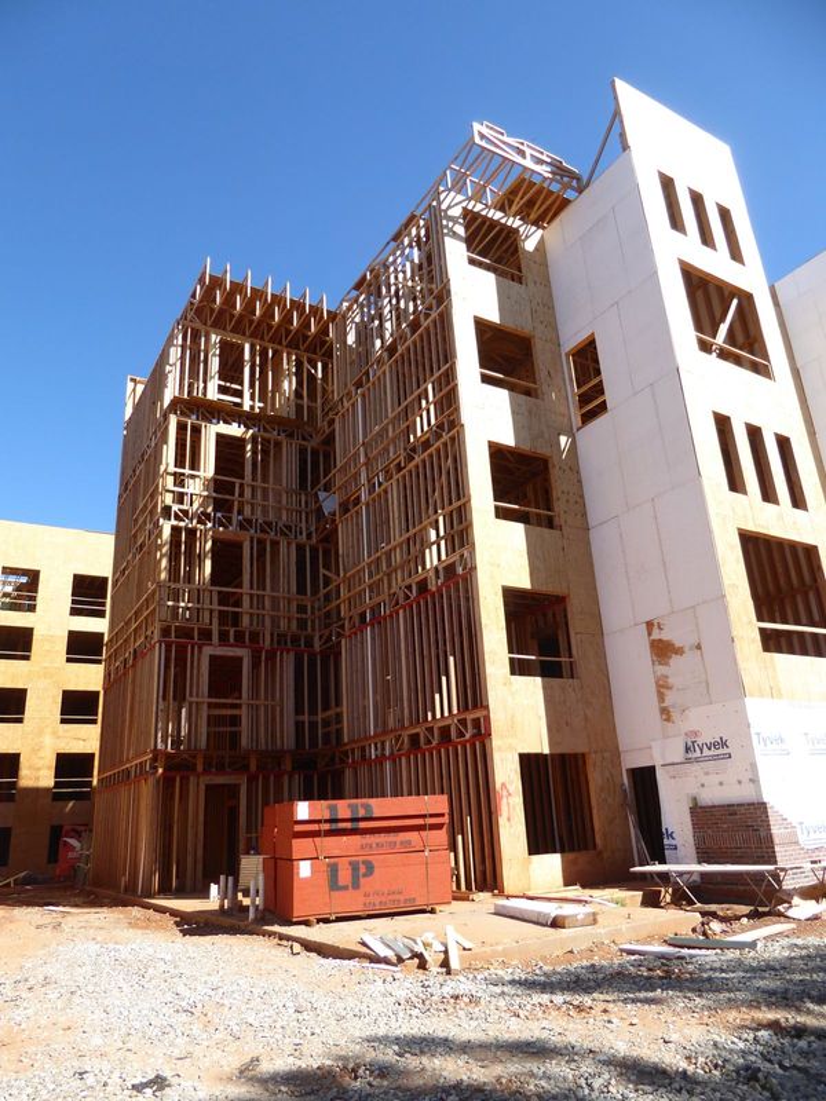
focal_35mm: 25
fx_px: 795
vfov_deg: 69.4
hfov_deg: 54.9
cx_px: 413
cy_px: 550
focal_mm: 4.3
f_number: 3.3
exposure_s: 1/500
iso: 80
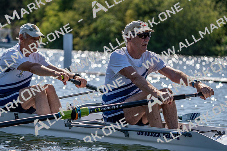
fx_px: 1261
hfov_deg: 10.3
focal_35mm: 200
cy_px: 76
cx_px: 114
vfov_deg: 6.9
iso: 200
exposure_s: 1/2000
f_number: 5.6
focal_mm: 200
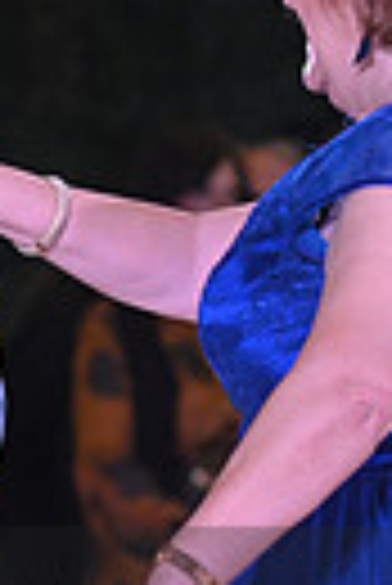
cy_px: 680
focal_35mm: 581
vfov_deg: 3.5
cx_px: 237
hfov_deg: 2.4
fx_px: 9464
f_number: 4.5
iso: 1600
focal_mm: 130
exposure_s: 1/400
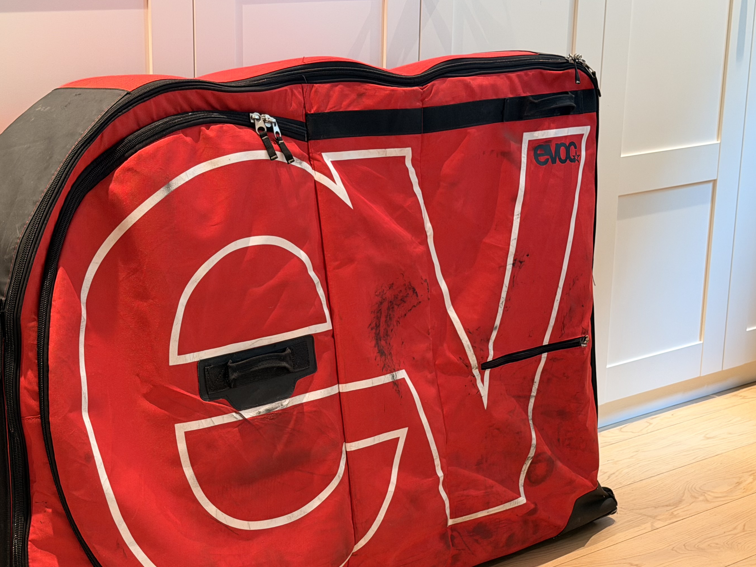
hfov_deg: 26.9
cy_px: 392
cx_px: 286
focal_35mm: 72
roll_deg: -0.2
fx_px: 1572
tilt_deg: -17.7
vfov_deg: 20.3
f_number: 1.78
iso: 200
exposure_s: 1/33
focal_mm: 6.76
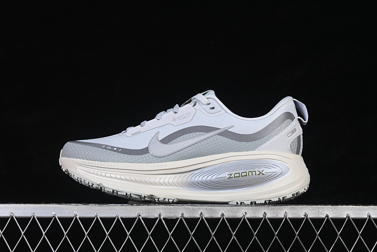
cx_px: 188
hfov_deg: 27.0
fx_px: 785
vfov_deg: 18.2
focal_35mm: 75
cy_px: 126
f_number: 8
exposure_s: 1/80
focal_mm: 50
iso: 160
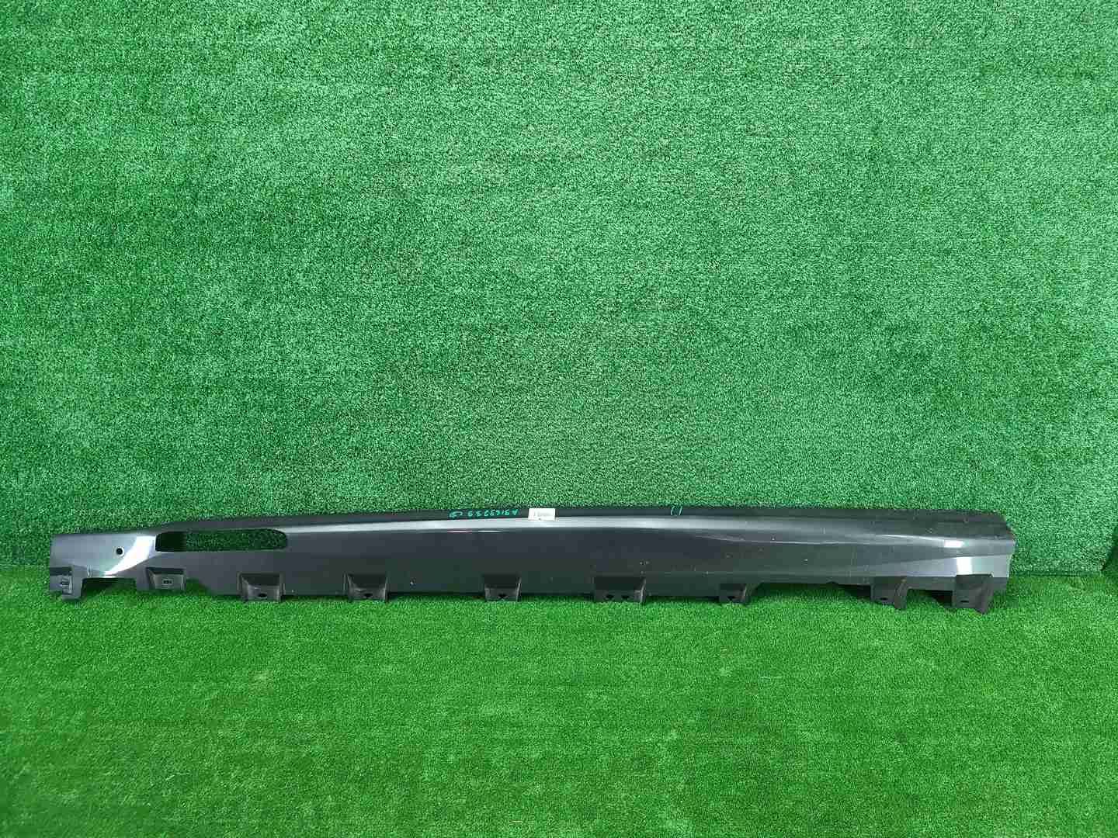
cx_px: 559
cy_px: 419
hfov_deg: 67.3
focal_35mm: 26
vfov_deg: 53.1
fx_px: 840
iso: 192
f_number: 1.8
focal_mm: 5.4
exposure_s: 1/50
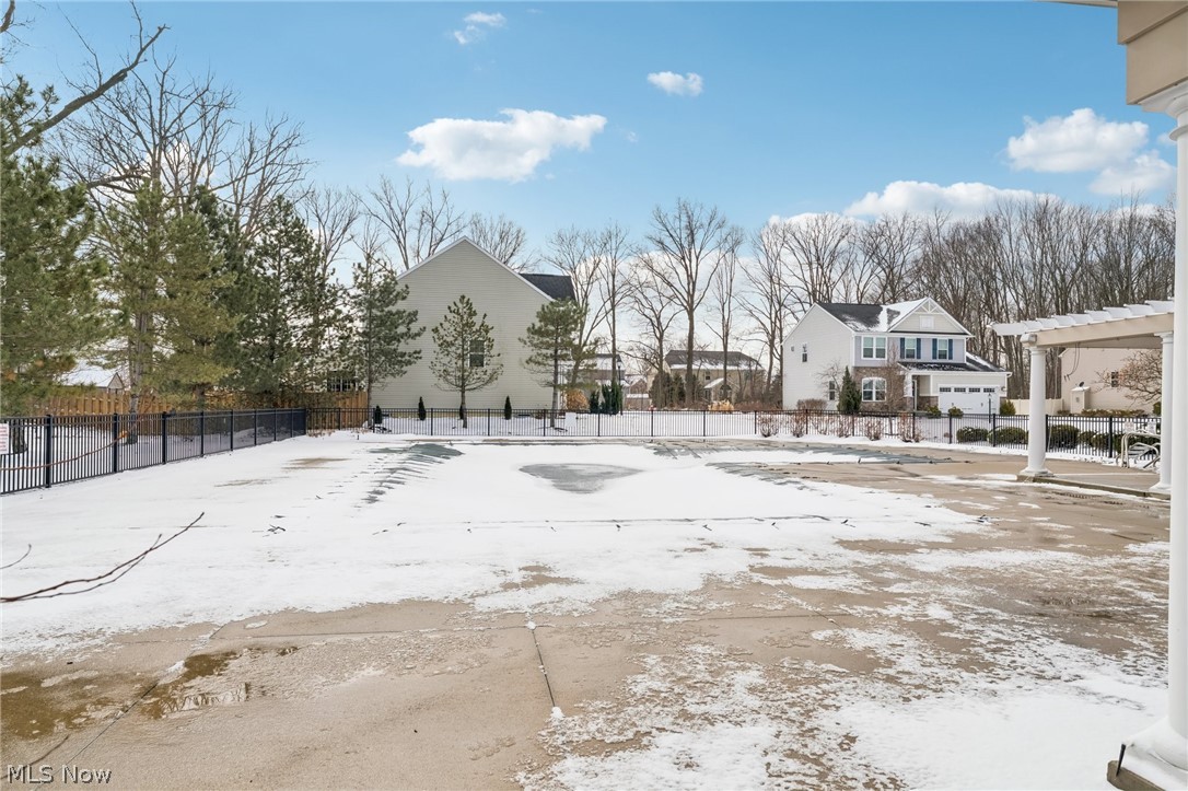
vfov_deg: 55.9
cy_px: 396
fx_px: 745
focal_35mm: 23
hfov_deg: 77.1
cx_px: 594
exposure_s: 1/800
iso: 250
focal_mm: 22.6
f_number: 8
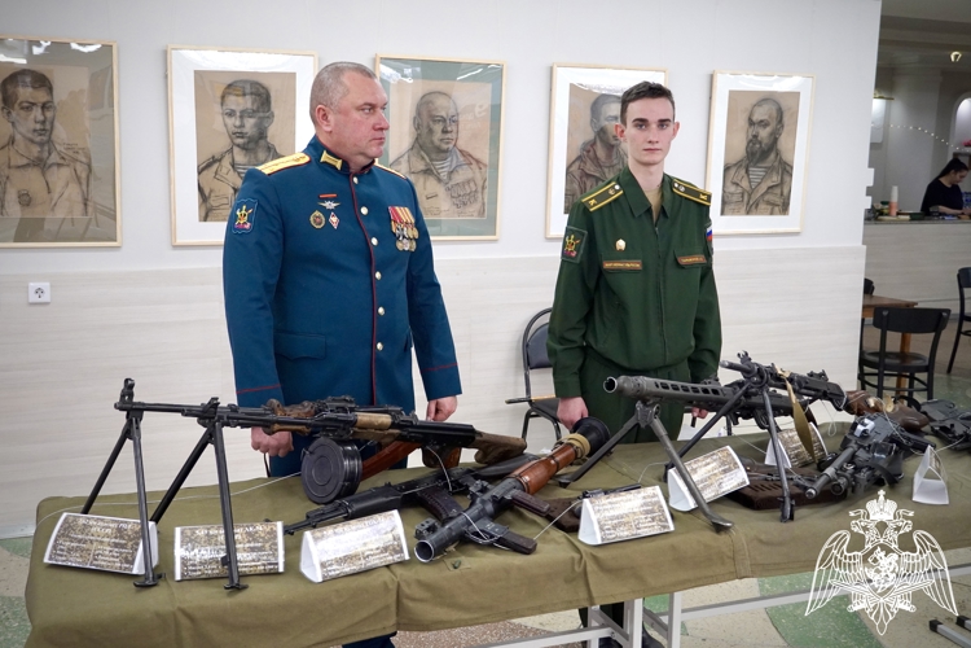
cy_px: 324
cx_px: 486
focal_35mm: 38
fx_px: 1011
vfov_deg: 35.5
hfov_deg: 51.3
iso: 1250
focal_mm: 25
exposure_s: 1/160
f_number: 4
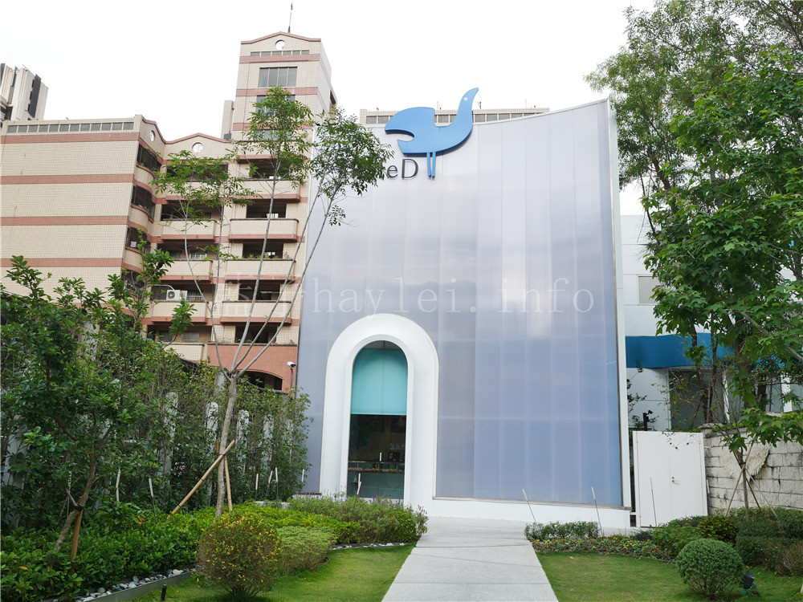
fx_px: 696
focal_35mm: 30
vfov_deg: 46.8
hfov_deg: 60.0
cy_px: 301
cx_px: 402
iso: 200
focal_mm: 15
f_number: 4
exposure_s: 1/500
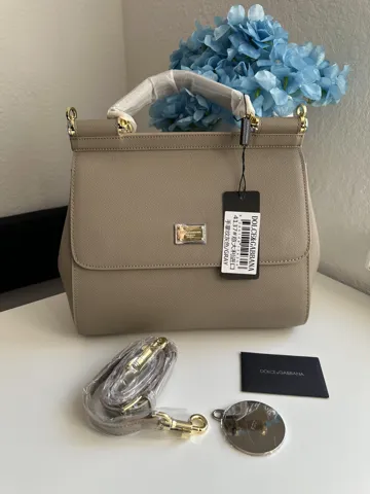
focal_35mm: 24
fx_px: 342
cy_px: 247
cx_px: 185
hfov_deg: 56.8
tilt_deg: -24.6
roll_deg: -0.4
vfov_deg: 71.6
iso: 64
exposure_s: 1/121
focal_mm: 6.86
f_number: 1.78
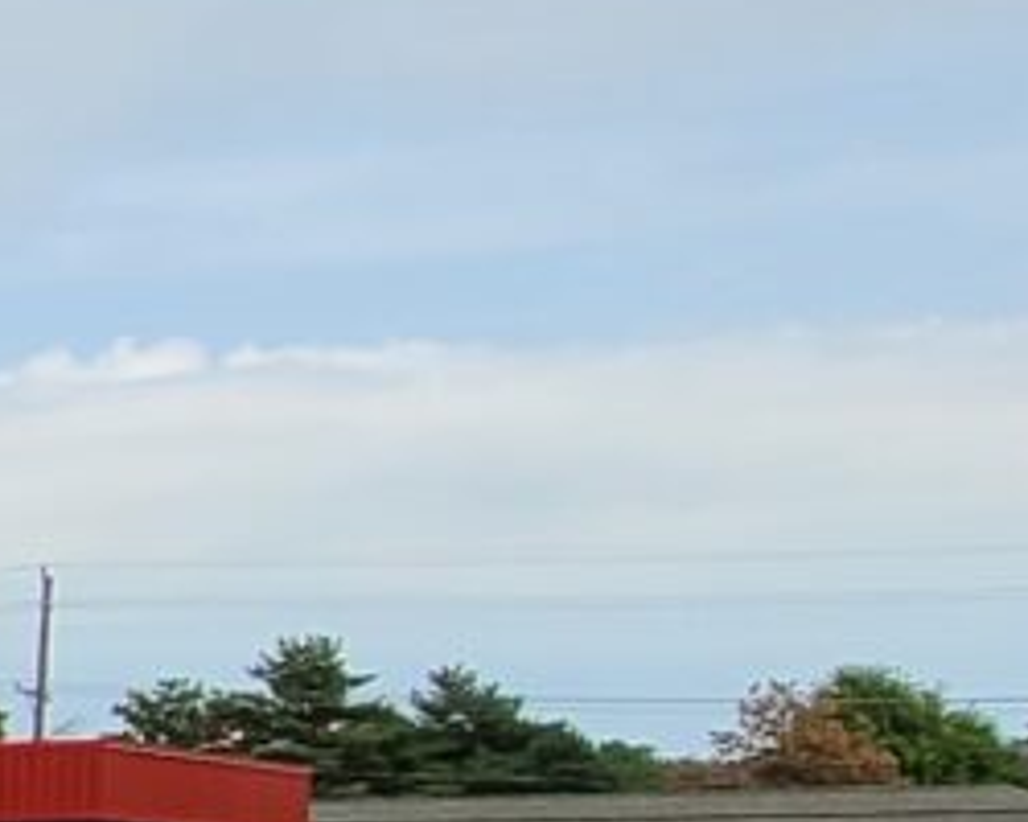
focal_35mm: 104
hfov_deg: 10.8
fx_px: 3164
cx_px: -2183
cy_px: 1060
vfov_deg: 14.2
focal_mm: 2.2
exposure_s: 1/1614
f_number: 2.2
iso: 64
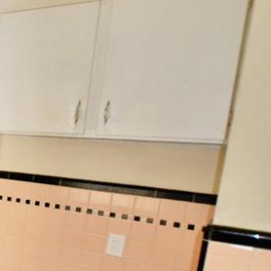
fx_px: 416
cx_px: -208
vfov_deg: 35.5
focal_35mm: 47
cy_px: 192
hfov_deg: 22.5
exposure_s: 1/60
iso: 3200
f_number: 3.5
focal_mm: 10
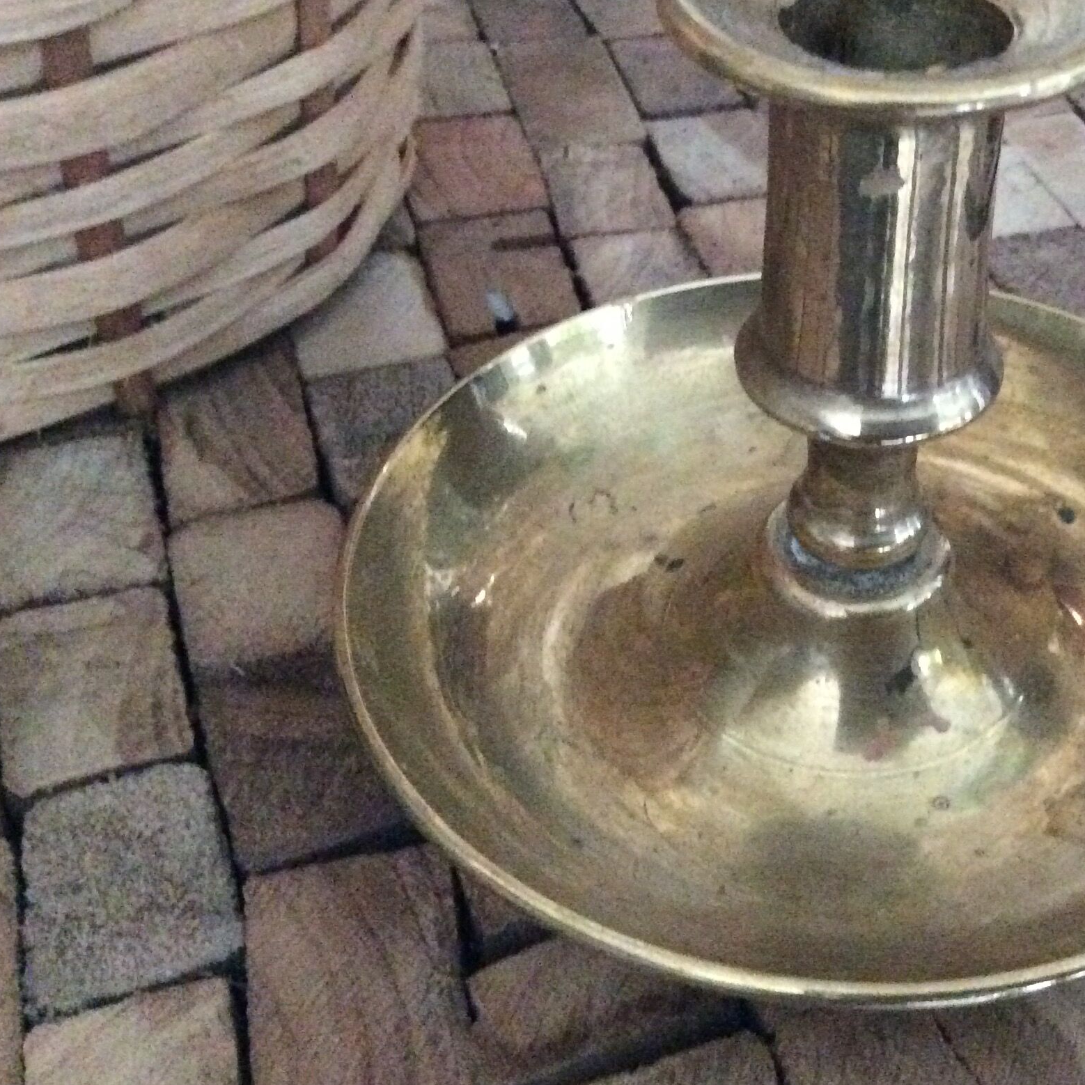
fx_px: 1667
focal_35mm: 47
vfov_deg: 35.9
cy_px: 439
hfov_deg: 35.3
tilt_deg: -39.0
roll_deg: -0.8
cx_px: 806
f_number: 2.4
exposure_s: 1/17
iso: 800
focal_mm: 3.3
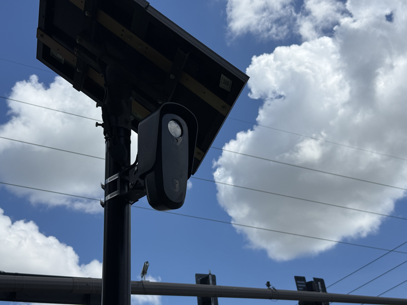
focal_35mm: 48
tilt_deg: +30.5
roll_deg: +4.5
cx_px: 204
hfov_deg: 39.7
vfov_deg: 30.3
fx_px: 564
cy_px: 152
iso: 64
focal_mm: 6.76
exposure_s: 1/8772
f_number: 1.78
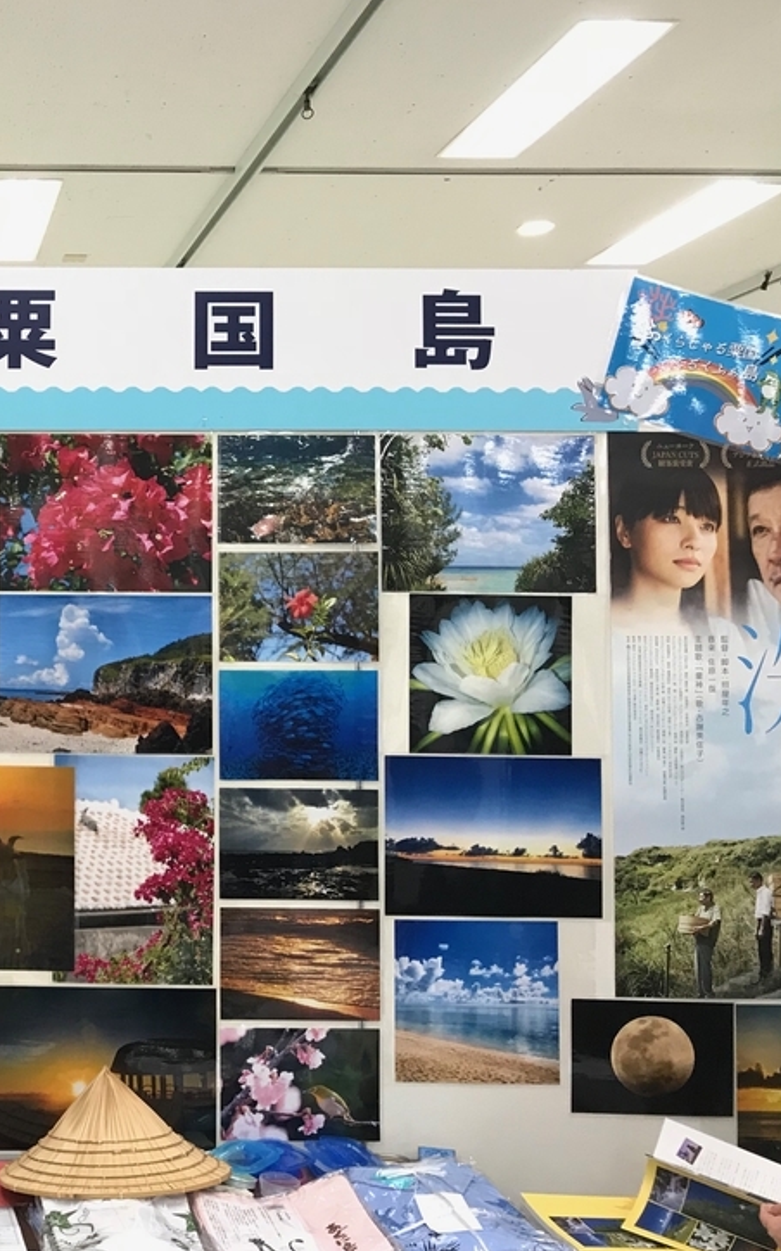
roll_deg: -0.1
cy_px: 615
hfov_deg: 27.6
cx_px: -100
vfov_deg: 47.2
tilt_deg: +1.5
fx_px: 1431
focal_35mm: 42
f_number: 1.8
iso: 32
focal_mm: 3.99
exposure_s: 1/33
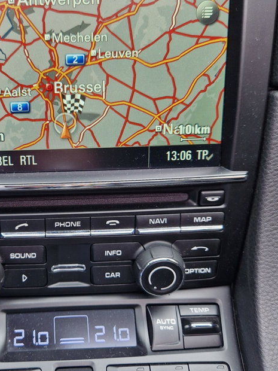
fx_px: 407
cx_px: 63
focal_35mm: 38
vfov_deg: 49.0
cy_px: 184
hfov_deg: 36.7
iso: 50
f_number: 1.8
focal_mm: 5.4
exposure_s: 1/180
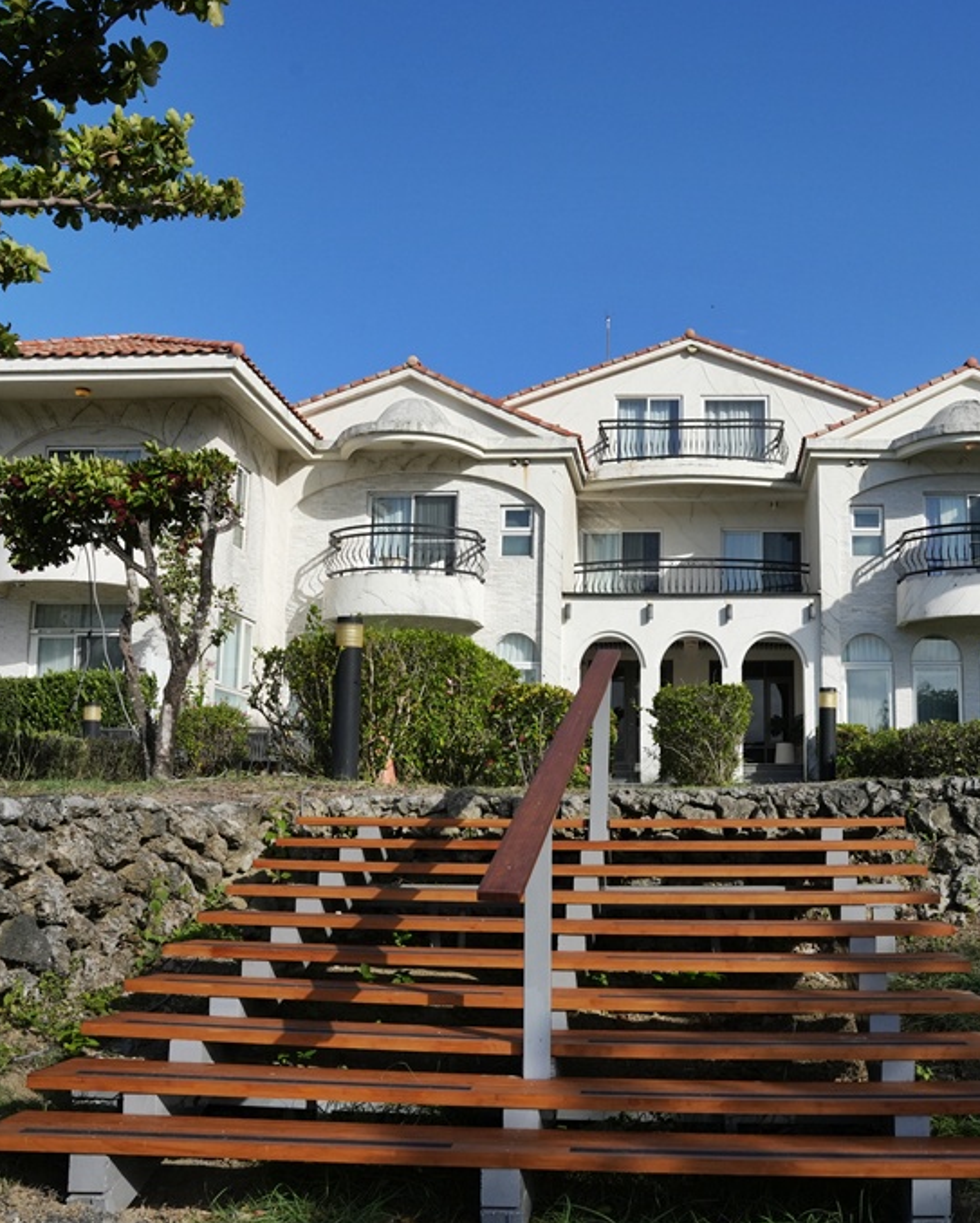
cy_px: 614
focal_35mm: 34
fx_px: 1232
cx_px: 711
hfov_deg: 42.3
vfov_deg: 52.8
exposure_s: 1/3200
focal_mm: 24
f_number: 10
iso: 1250
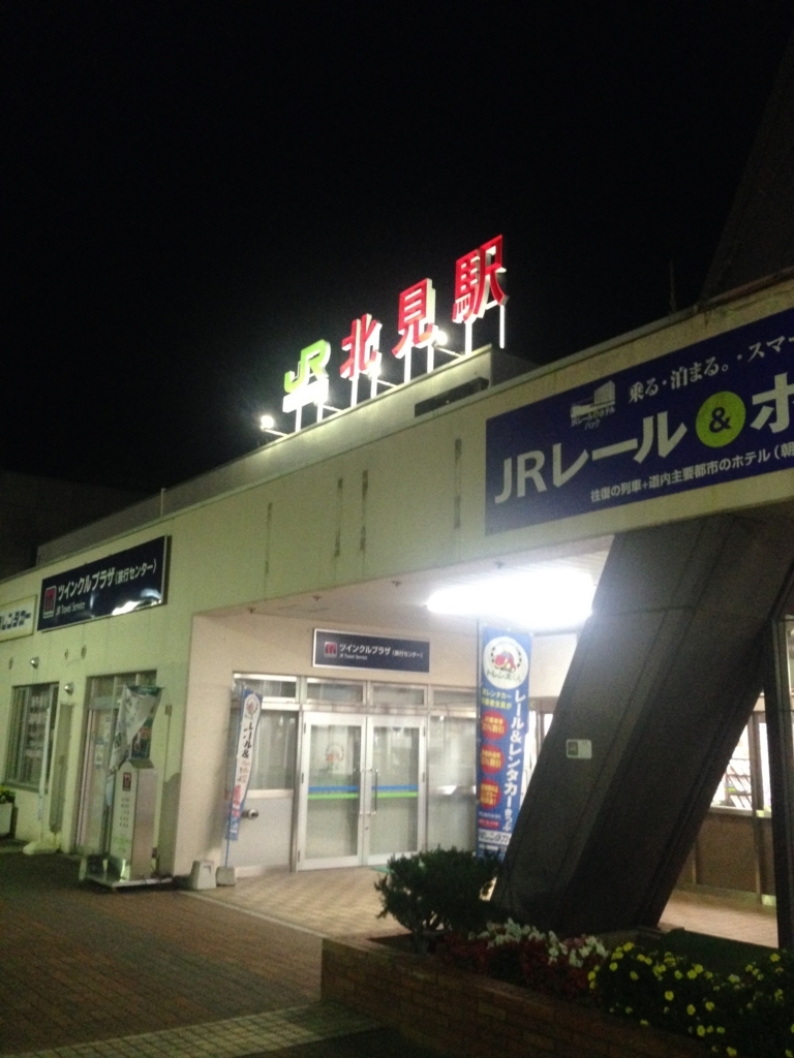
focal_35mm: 33
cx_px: 397
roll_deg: -1.6
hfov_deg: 42.9
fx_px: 1009
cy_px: 529
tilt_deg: +10.0
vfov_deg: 55.4
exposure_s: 1/15
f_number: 2.4
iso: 400
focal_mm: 4.12
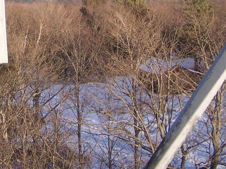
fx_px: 588
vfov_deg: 15.8
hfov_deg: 21.3
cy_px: -29
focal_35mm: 90
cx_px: 18
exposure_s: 1/320
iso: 80
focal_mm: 6.3
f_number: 2.8
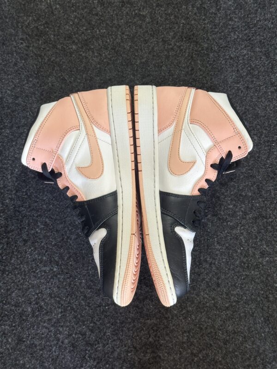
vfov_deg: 39.6
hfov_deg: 30.3
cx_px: 138
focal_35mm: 48
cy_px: 184
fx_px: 512
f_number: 1.78
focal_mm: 6.86
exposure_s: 1/50
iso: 100
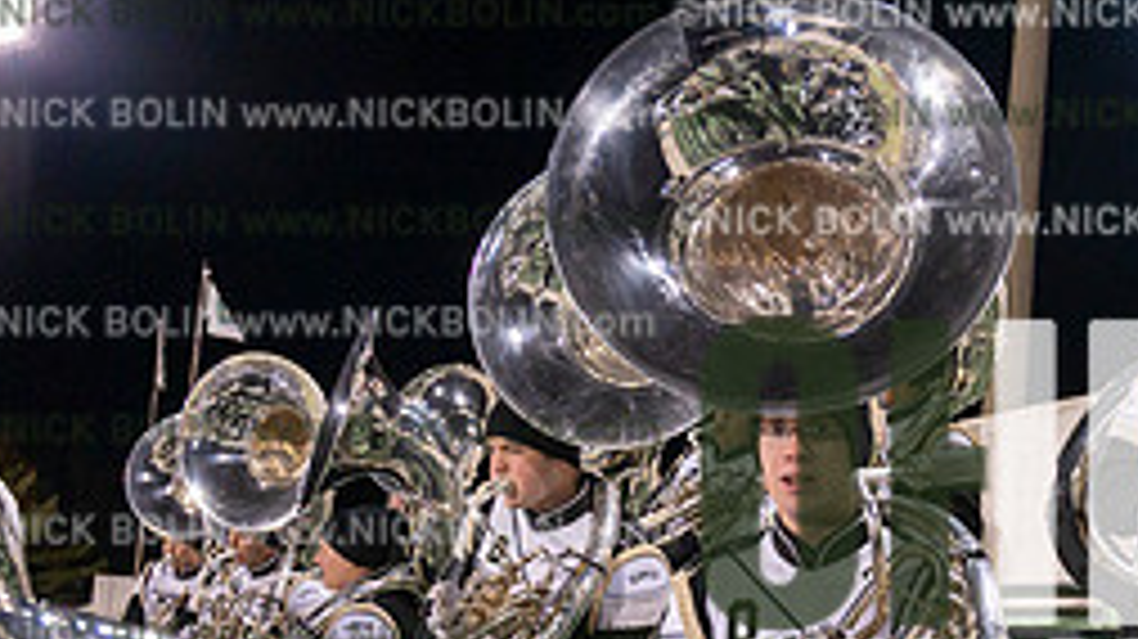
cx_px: 1017
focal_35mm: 60
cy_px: 531
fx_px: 1810
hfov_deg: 33.2
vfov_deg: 19.8
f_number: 4.5
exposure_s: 1/640
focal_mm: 25
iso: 5000
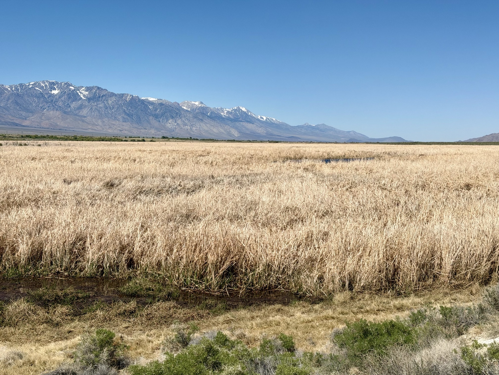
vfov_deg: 30.3
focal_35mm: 48
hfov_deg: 39.7
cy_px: 188
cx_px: 250
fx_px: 692
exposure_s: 1/11364
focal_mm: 6.76
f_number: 1.78
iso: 64
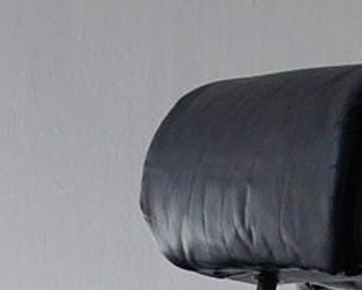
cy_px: 732
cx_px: 65
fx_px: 3600
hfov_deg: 5.8
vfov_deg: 4.5
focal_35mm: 336
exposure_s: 1/80
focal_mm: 28
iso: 400
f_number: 5.6
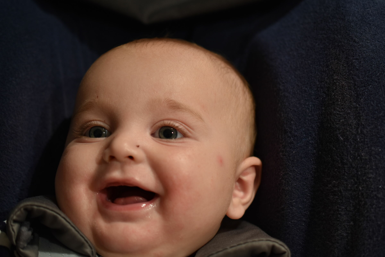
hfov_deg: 33.4
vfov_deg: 22.6
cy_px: 128
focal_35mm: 60
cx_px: 192
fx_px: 642
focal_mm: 40
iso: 220
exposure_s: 1/15
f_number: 3.3
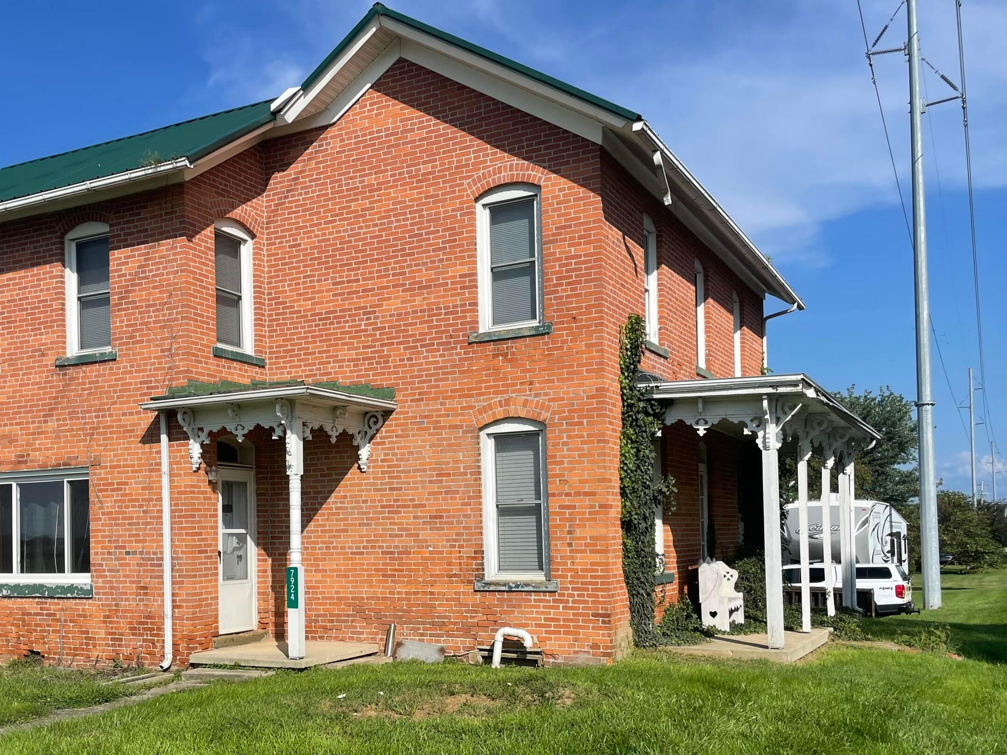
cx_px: 379
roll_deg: +0.9
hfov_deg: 50.8
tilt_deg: +1.5
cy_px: 503
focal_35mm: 36
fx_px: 1047
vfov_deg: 39.2
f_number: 1.6
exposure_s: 1/4464
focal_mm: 4.2
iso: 32
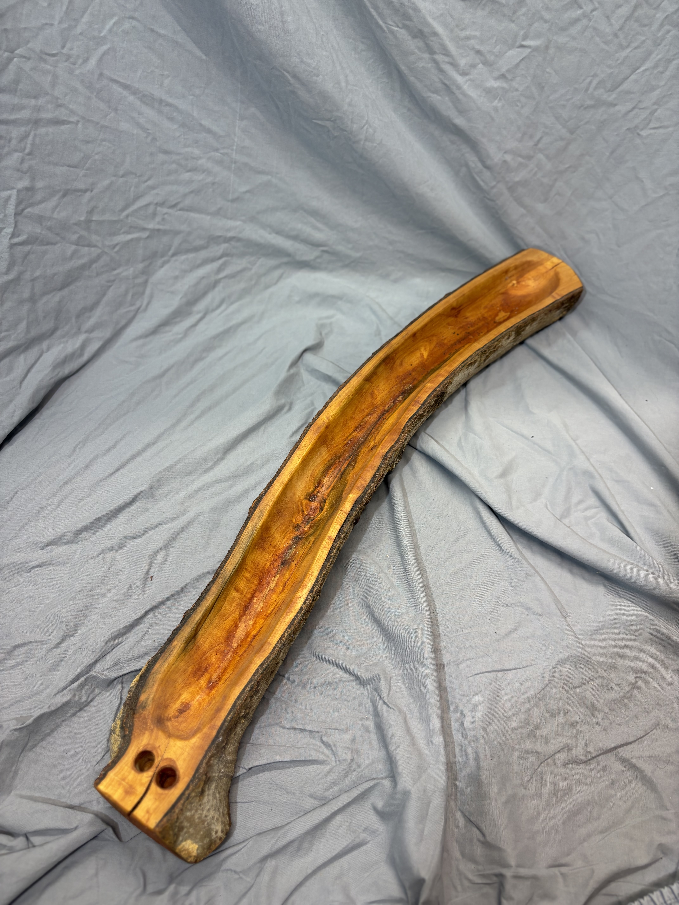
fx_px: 680
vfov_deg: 67.3
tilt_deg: -54.1
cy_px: 452
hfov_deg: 53.1
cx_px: 340
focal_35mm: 26
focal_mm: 5.96
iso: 80
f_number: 1.6
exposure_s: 1/100
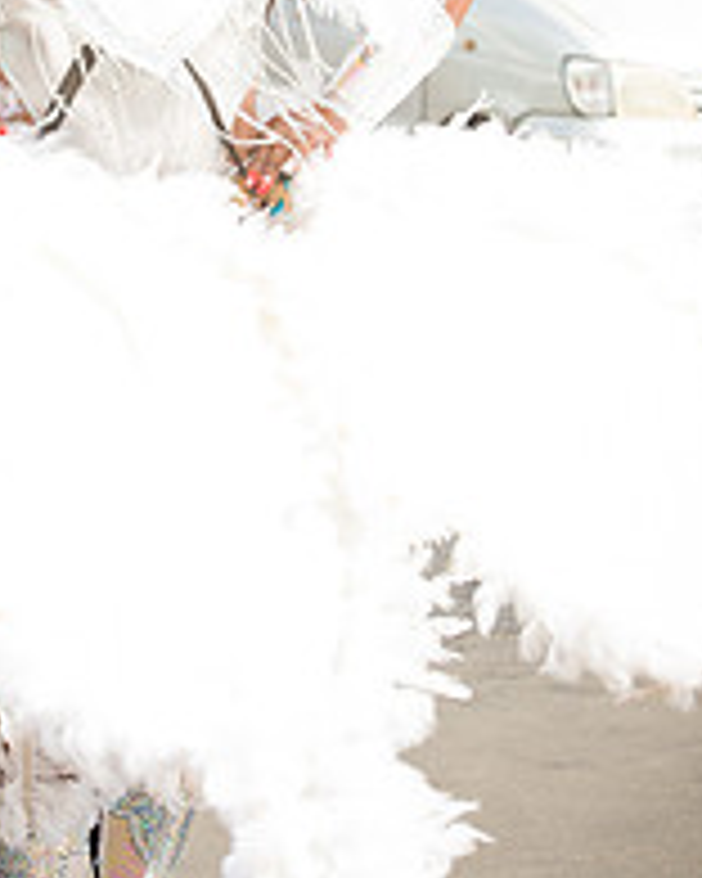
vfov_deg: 11.1
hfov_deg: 8.9
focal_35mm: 173
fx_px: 4493
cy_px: 140
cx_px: 254
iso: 100
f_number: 6.3
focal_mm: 80
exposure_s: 1/160
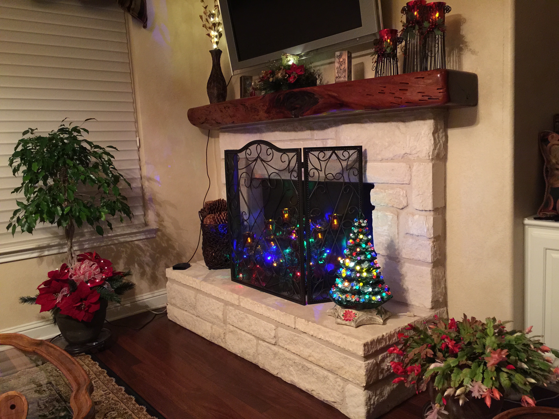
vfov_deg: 48.2
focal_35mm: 29
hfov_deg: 61.7
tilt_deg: -6.8
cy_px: 210
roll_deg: +2.5
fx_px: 468
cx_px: 280
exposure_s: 1/4
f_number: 2.2
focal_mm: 4.15
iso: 100
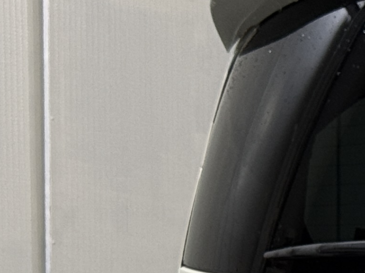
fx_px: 2646
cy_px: 440
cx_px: 911
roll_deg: +0.6
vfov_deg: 5.8
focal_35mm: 251
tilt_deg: +0.5
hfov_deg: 7.3
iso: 80
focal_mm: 6.76
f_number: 1.78
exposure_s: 1/60
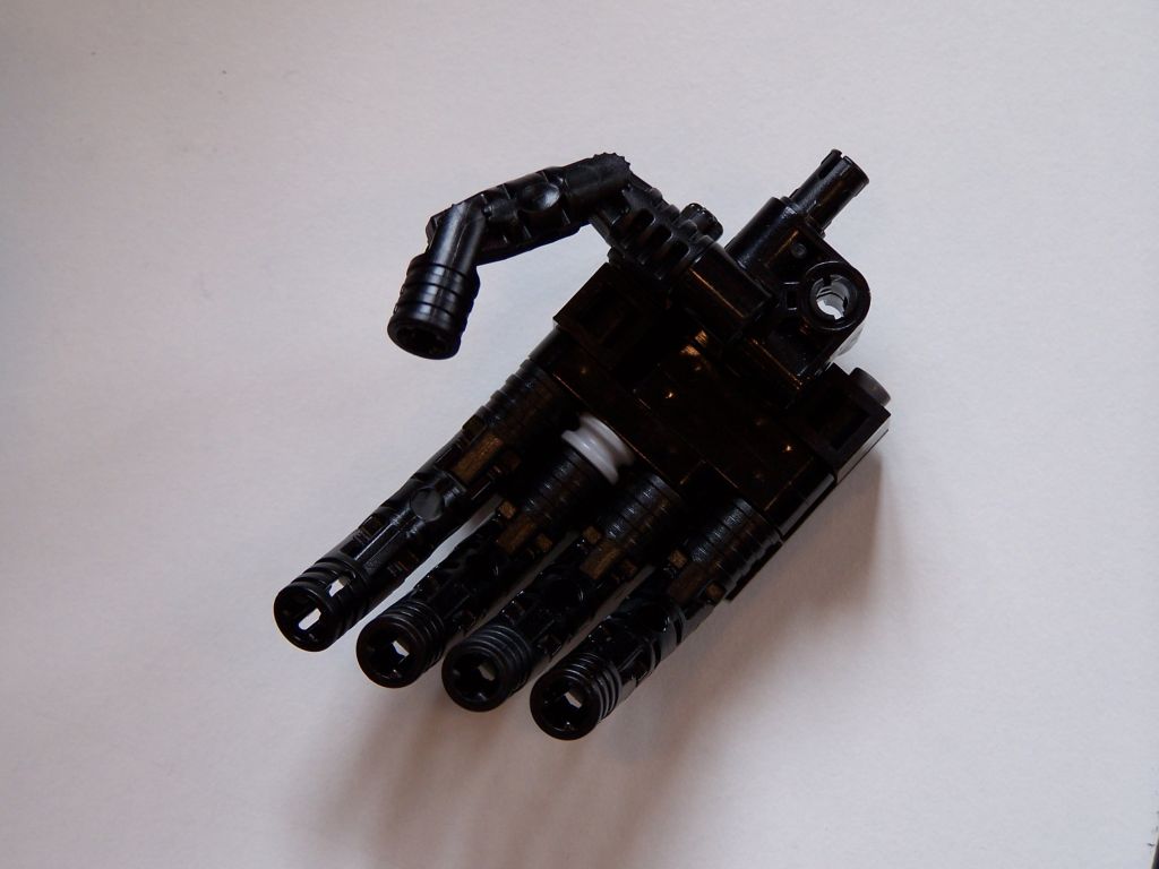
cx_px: 580
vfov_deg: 10.7
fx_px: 4654
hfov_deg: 14.2
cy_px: 434
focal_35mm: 139
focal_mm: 23.1
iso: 80
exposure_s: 1/45
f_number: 3.2
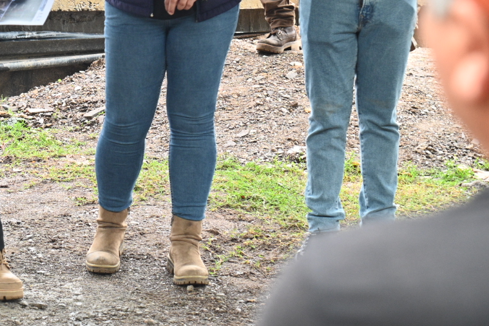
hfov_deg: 11.7
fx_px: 2377
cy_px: -11
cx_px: 50
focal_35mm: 175
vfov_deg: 7.8
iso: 2000
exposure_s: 1/200
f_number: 5.6
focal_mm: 82
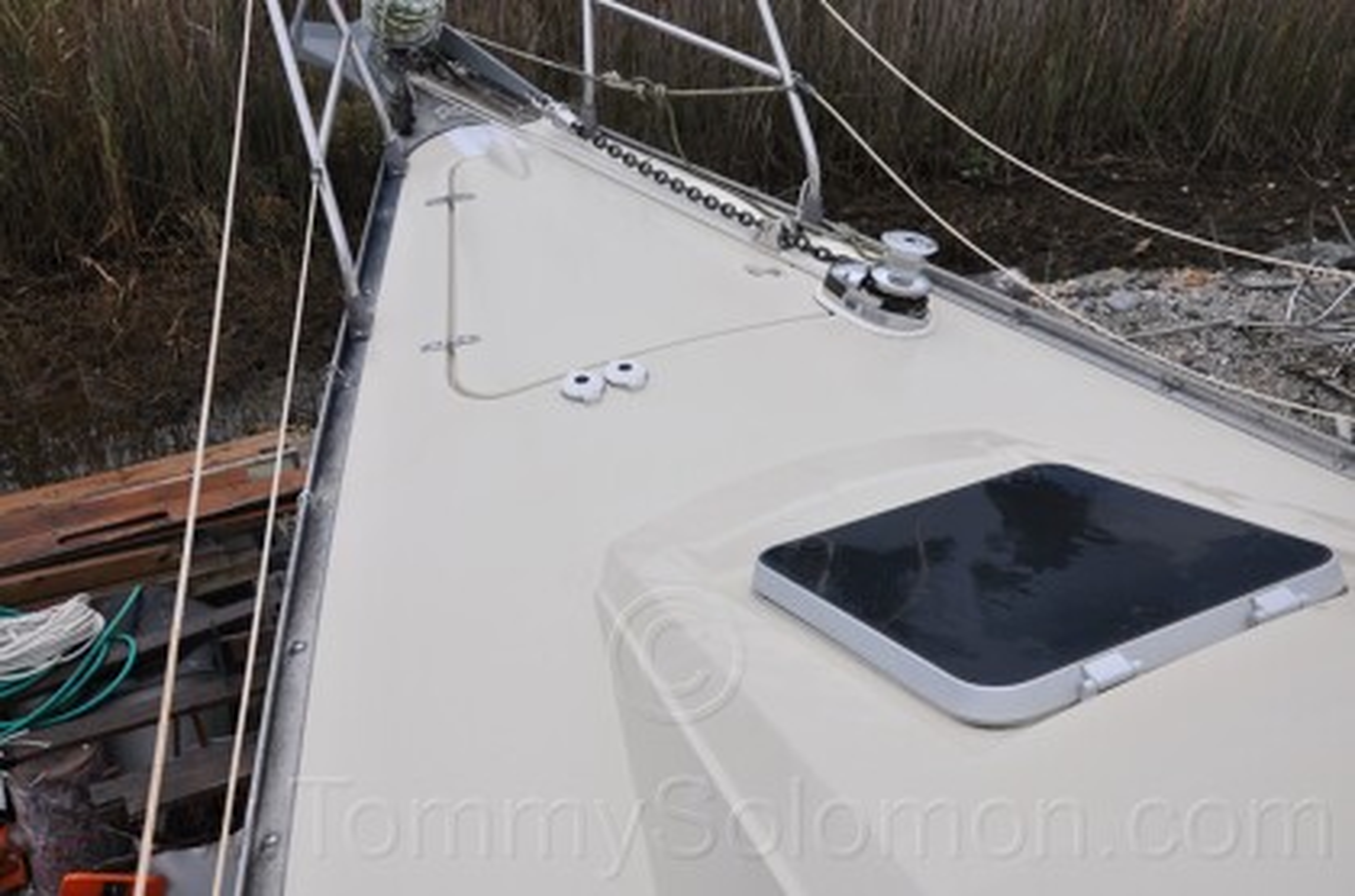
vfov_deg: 36.7
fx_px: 1352
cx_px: 678
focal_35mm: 36
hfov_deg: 53.2
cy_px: 448
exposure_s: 1/320
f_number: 9
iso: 200
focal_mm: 24
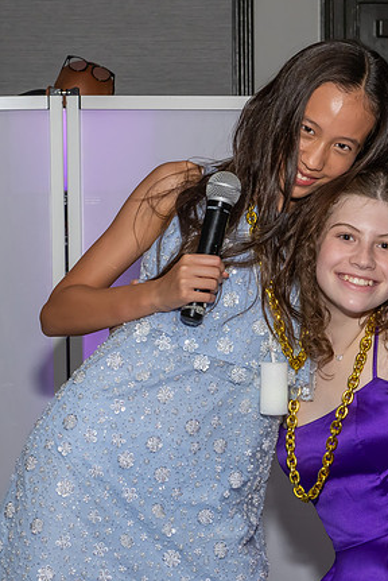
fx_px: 1646
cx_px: 268
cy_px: 281
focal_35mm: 102
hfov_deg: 13.4
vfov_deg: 20.0
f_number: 7.1
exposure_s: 1/250
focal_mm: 40
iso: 1000
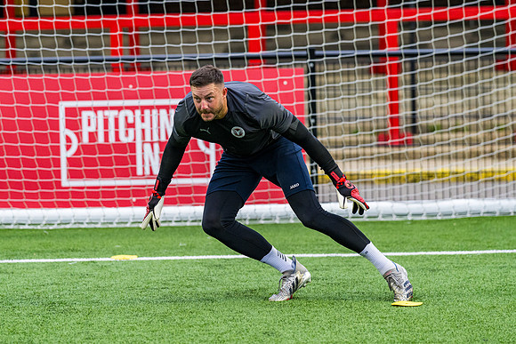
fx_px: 2657
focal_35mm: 185
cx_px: 245
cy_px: 131
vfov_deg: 7.4
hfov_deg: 11.1
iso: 1250
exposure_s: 1/1000
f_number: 2.2
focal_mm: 135
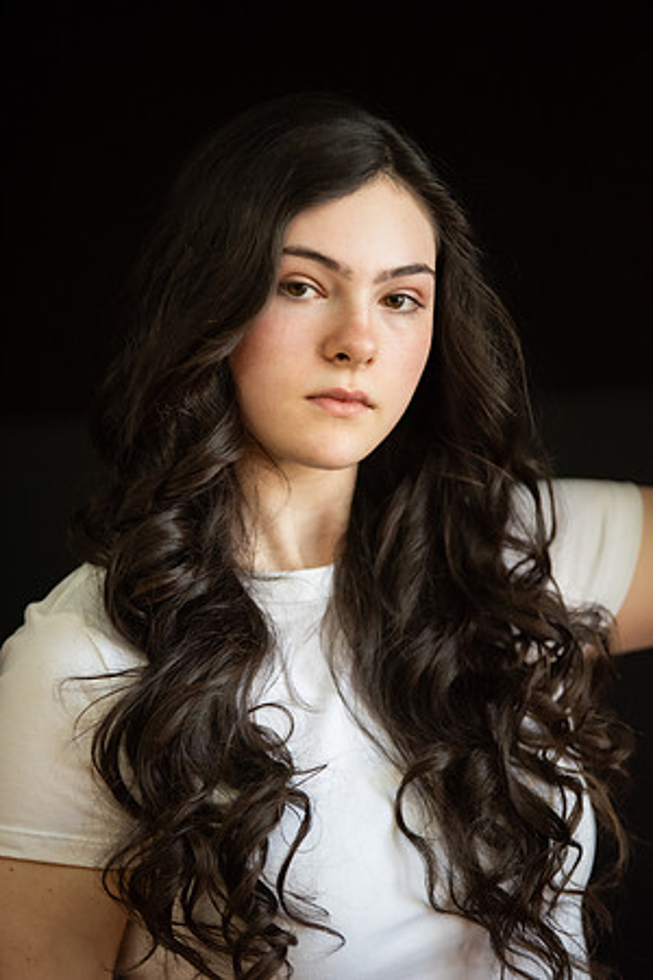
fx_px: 3945
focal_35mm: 145
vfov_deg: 14.2
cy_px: 490
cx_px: 326
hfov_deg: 9.5
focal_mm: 145
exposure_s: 1/200
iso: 2000
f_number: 2.8
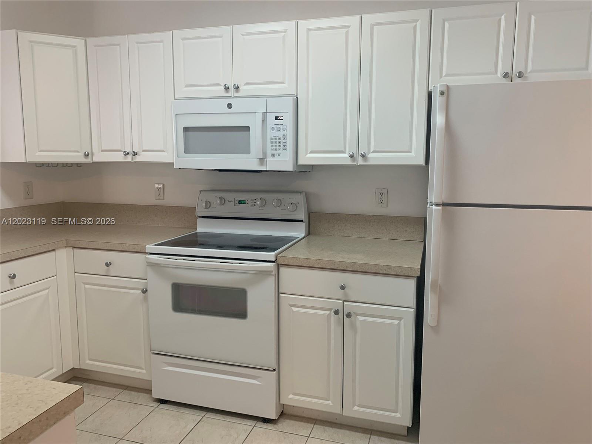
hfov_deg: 67.3
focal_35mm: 26
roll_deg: -1.4
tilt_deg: -6.9
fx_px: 445
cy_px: 222
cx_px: 296
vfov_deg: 53.1
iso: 64
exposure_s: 1/60
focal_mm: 4.25
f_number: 1.8
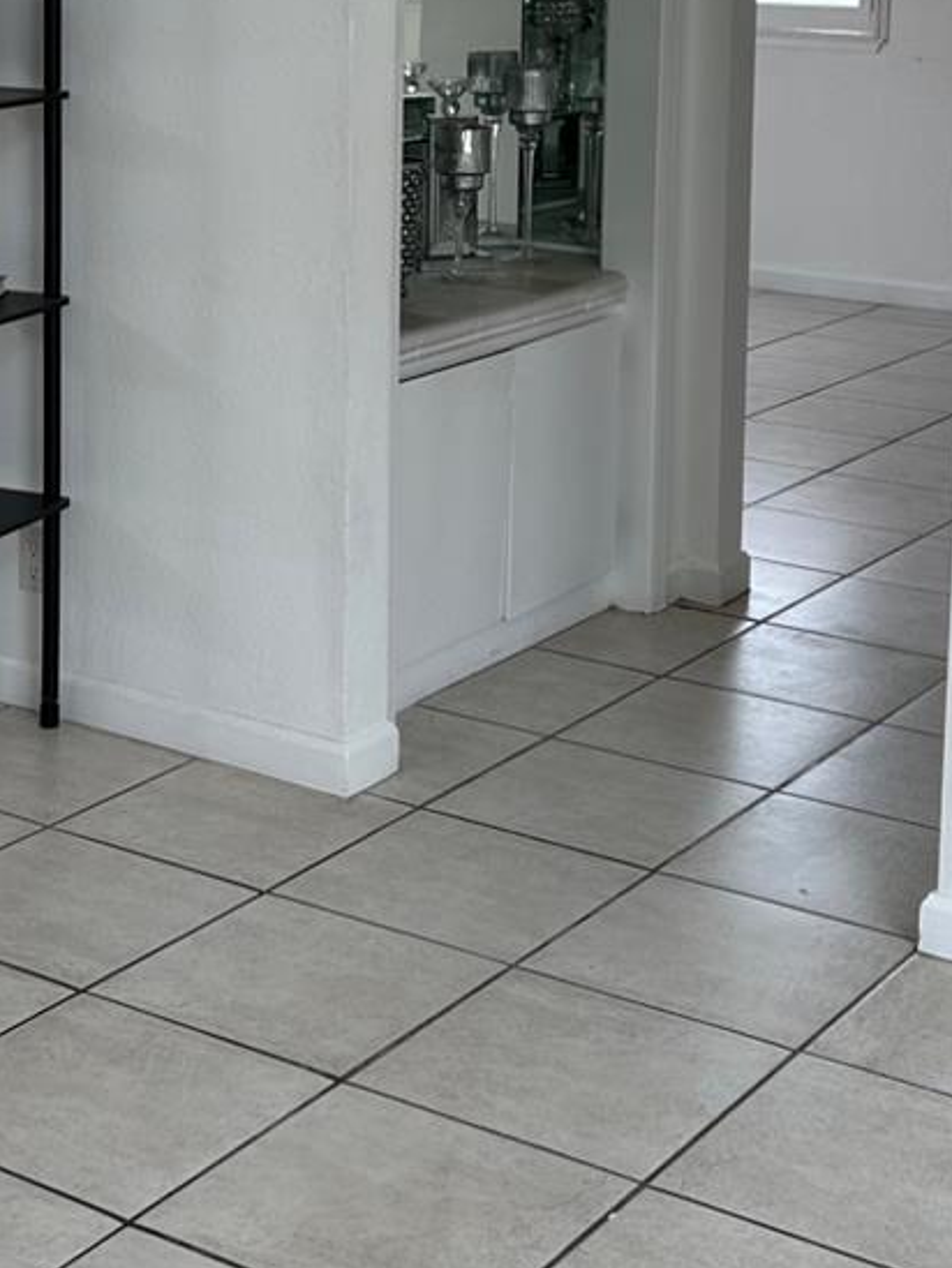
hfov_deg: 20.6
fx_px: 2602
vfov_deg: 26.6
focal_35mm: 71
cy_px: 164
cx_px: 262
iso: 40
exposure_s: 1/121
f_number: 1.5
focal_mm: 5.7
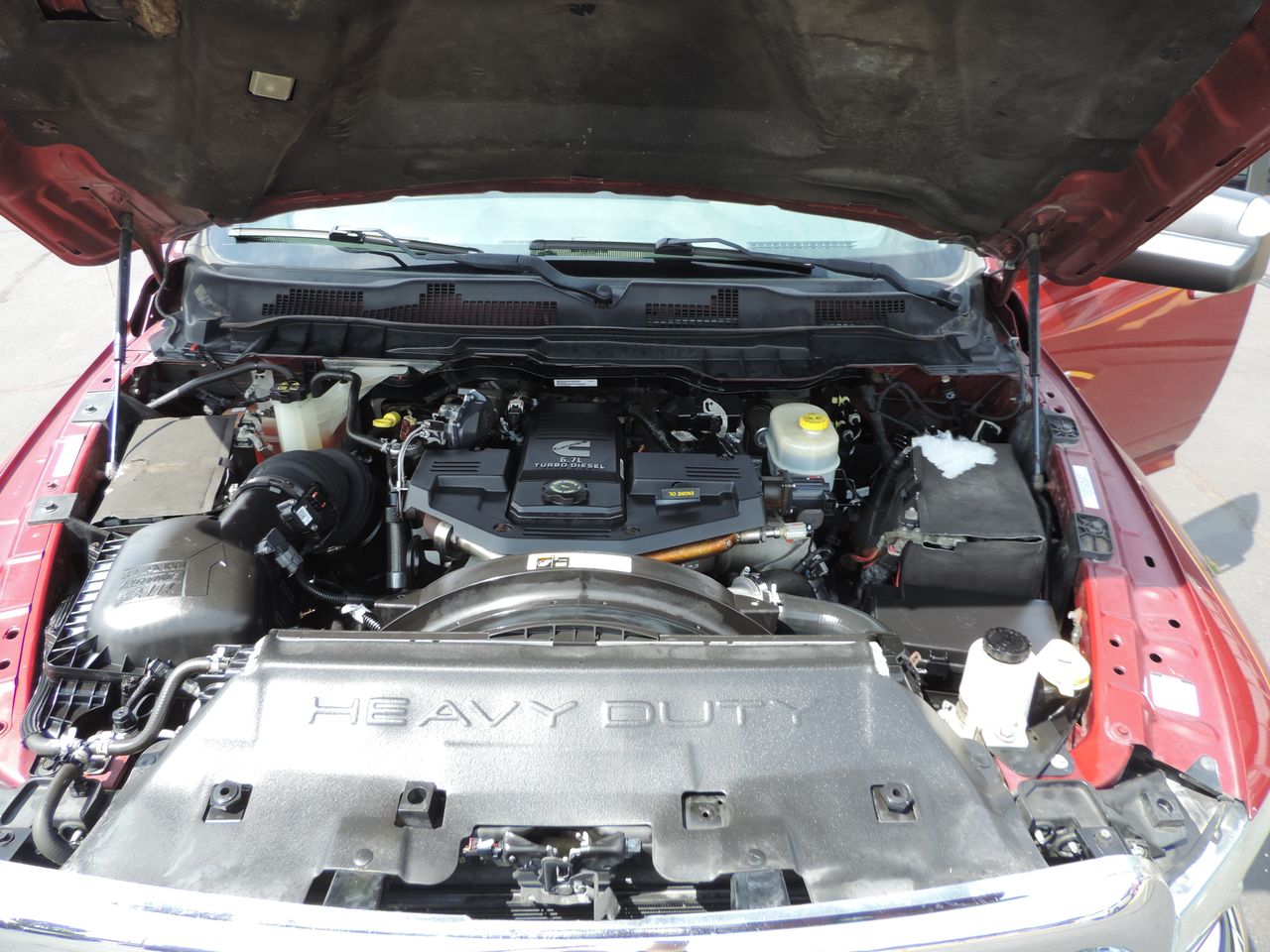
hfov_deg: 71.6
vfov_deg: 56.8
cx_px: 635
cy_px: 476
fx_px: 881
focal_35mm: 24
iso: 80
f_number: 3
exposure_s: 1/200
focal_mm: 4.3
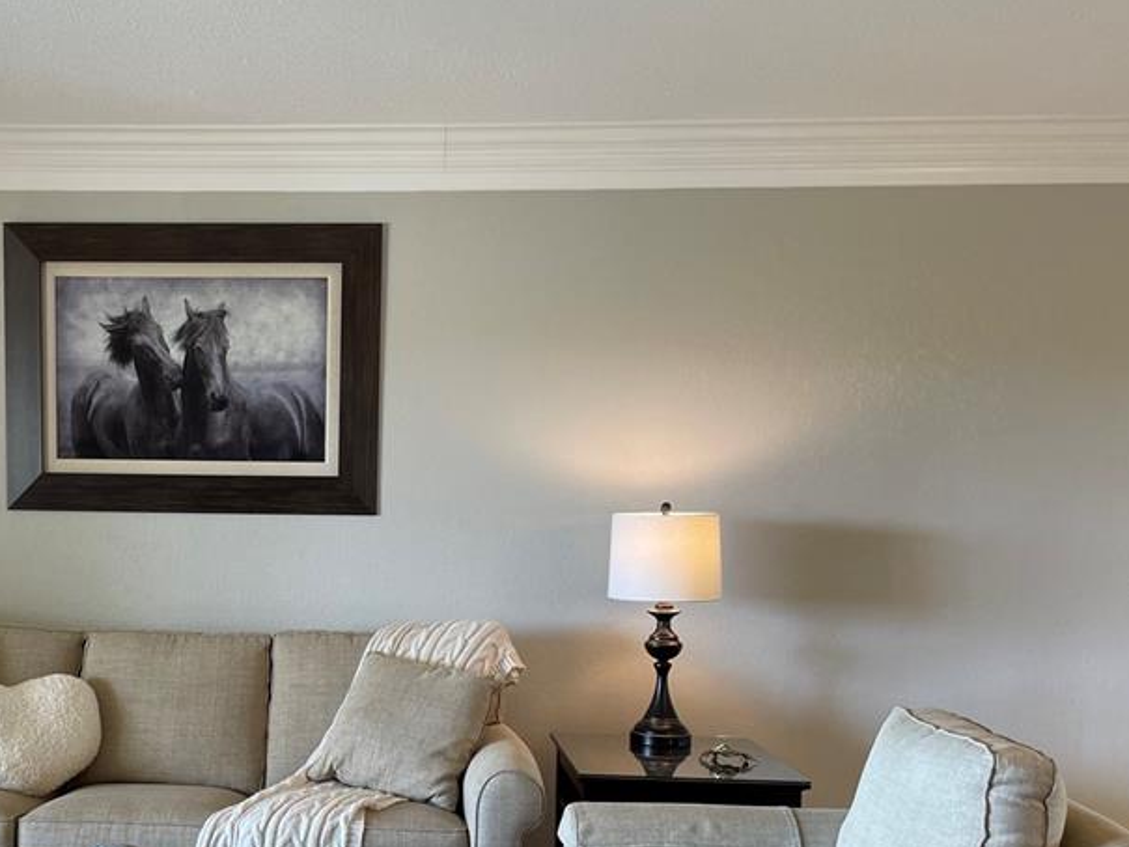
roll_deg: +0.6
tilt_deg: -5.1
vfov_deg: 32.5
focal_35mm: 44
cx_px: 291
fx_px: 1435
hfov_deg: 41.7
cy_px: 590
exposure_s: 1/60
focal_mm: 4.2
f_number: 1.6
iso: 80
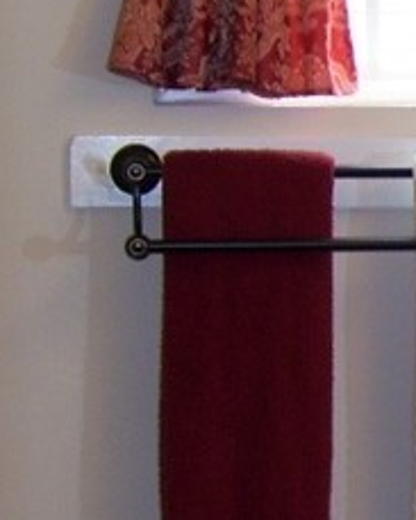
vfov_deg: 12.2
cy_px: 438
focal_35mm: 157
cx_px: 866
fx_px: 2418
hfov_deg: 9.2
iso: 80
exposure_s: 1/60
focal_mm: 6
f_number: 2.7
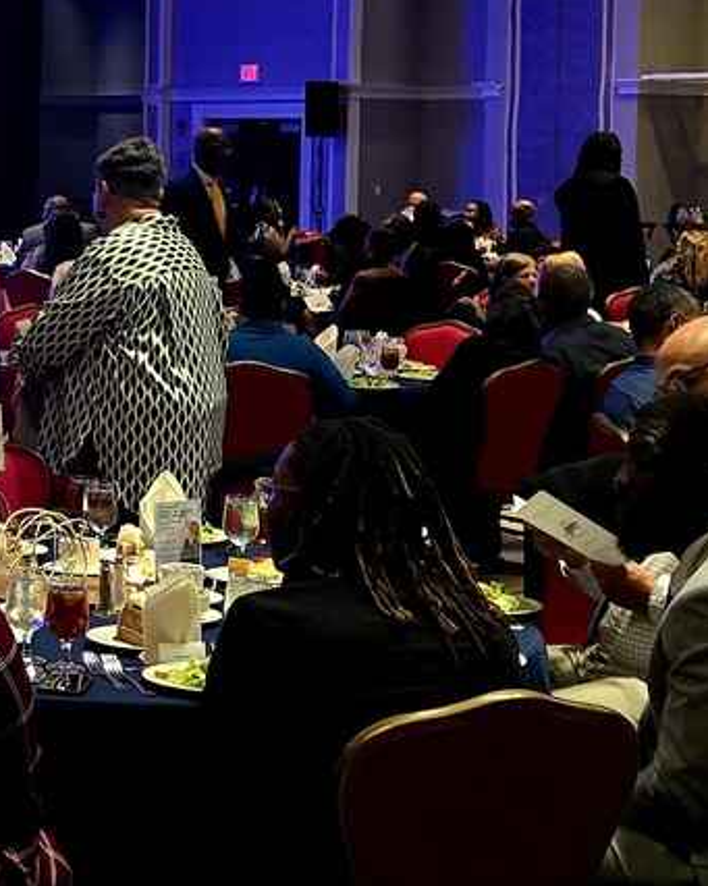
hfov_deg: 15.6
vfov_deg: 20.5
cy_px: 292
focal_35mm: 93
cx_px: -236
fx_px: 2439
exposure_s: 1/60.2
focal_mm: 5.4
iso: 1250
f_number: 1.8
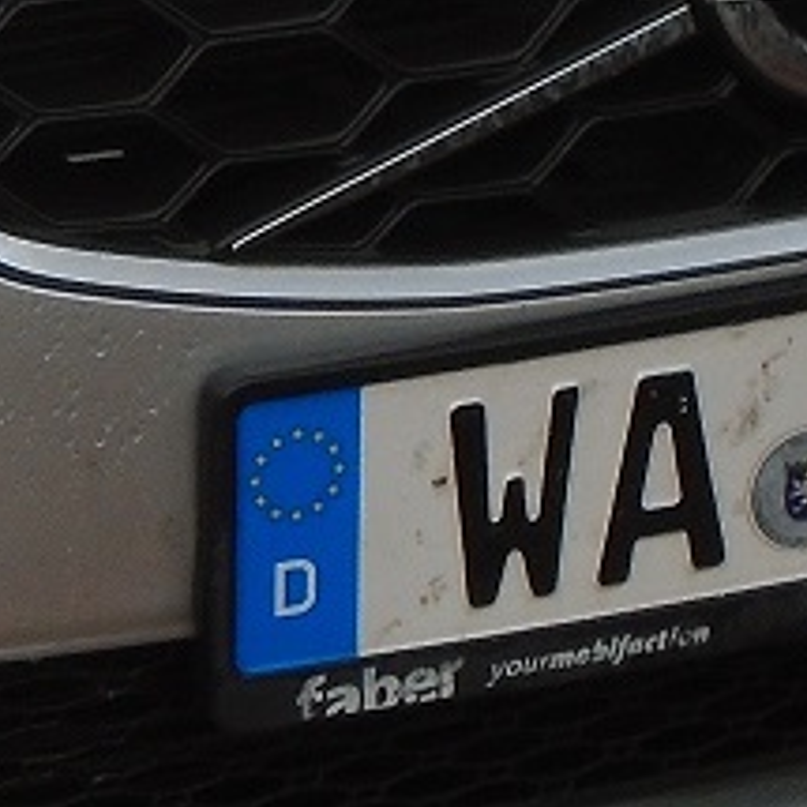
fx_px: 5855
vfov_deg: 7.7
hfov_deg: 7.7
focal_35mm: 222
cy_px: -439
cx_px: -428
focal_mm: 7.4
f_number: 4.1
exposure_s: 1/250
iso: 100
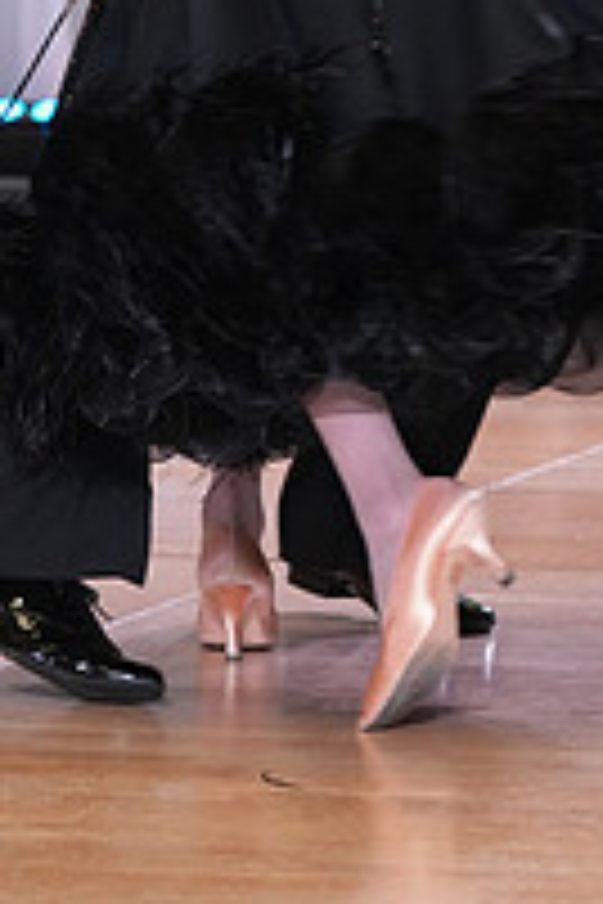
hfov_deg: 3.7
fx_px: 9270
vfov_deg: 5.5
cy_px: -301
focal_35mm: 369
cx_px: 331
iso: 3200
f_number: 5
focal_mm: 128
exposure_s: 1/250
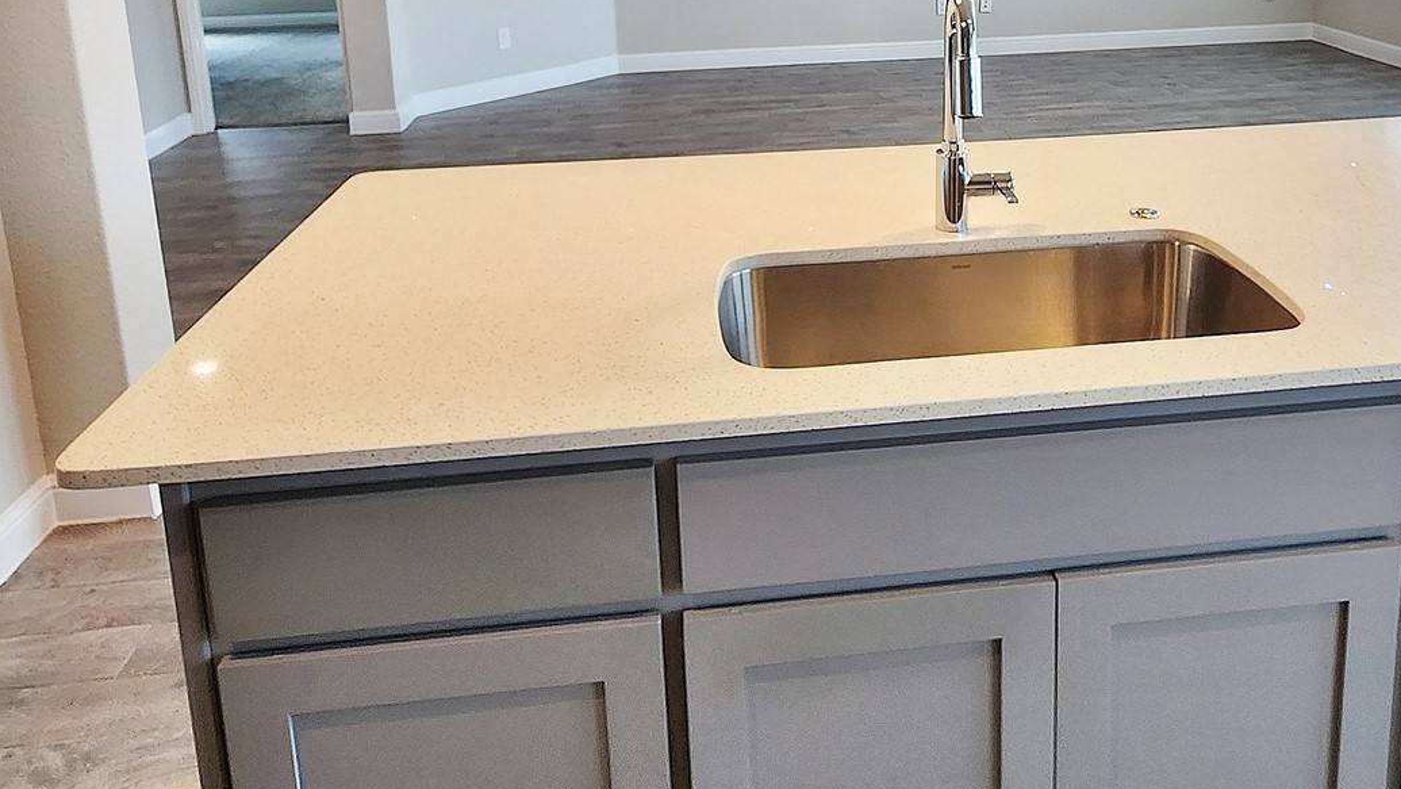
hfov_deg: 67.2
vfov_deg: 38.3
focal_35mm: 28
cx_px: 842
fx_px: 1040
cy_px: 58
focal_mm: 2.2
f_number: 2.2
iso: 80
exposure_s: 1/60
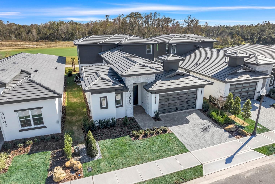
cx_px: 139
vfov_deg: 55.1
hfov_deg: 76.1
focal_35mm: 23
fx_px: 176
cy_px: 93
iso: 100
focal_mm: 8.38
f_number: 2.8
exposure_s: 1/320
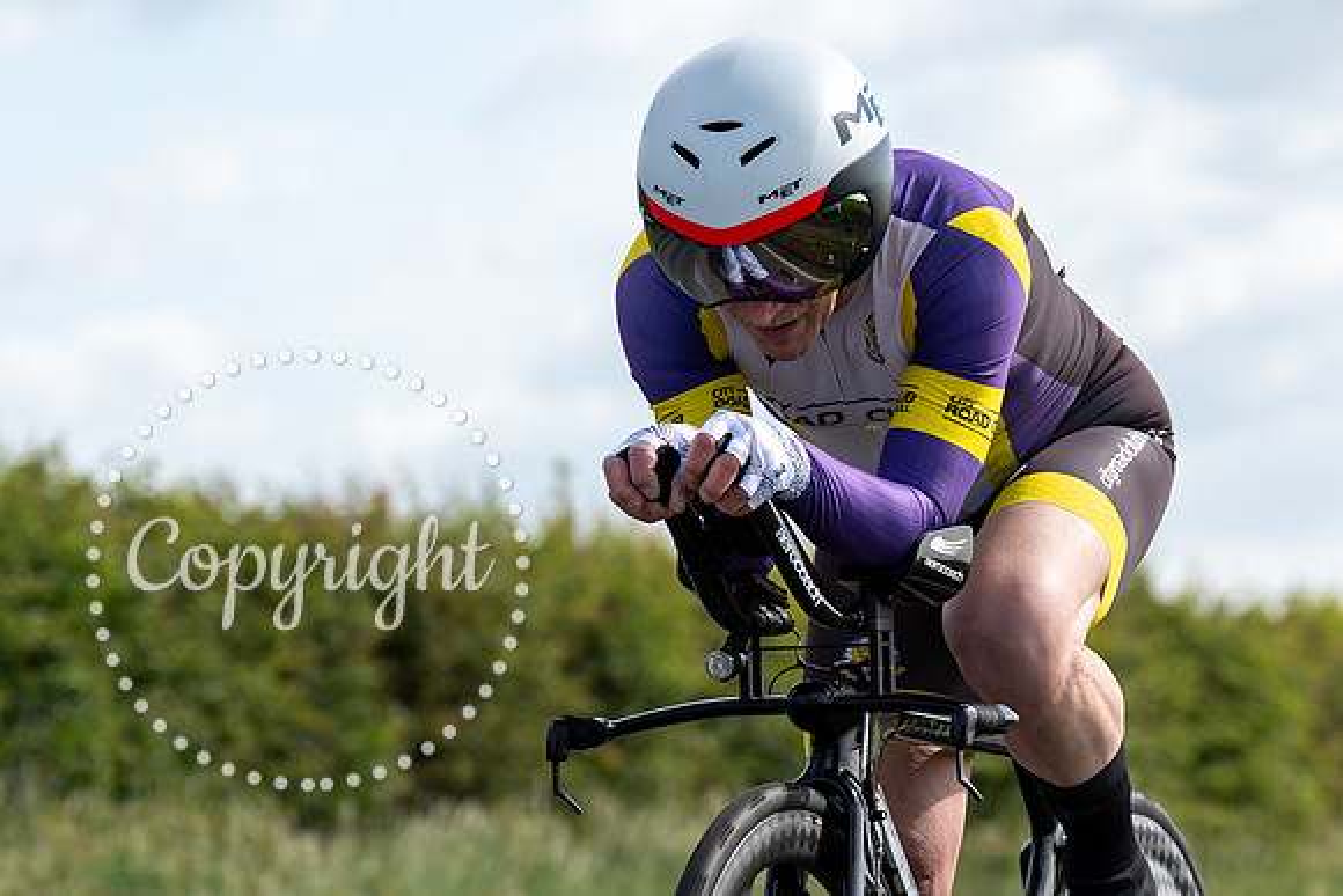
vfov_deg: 5.7
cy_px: 682
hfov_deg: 8.6
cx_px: 760
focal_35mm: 241
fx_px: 8981
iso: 100
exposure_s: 1/1000
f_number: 4
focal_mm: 103
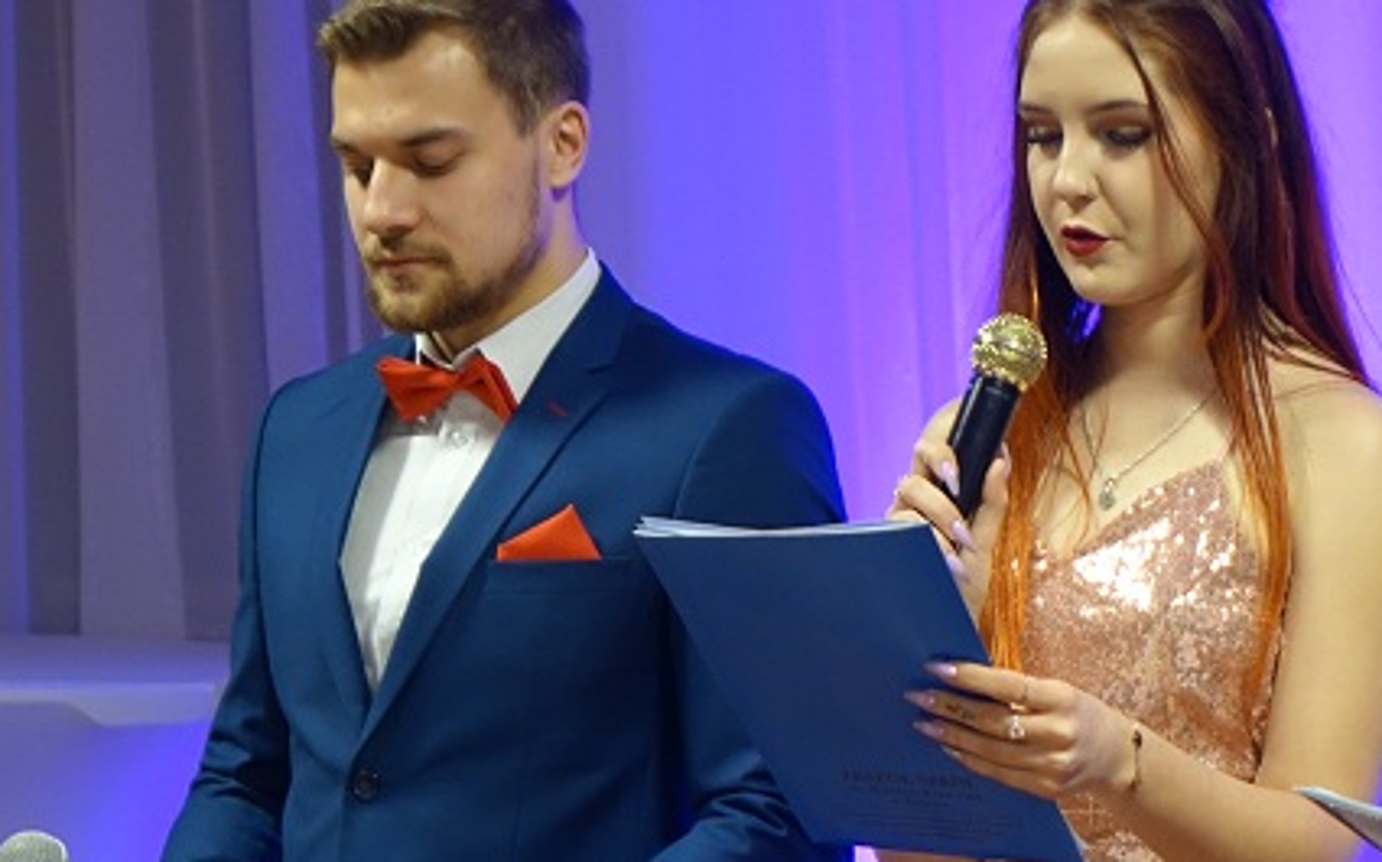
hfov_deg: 9.7
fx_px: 8092
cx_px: 985
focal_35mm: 215
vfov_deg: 6.1
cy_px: 607
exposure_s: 1/25
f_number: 2.8
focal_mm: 40.95
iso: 800
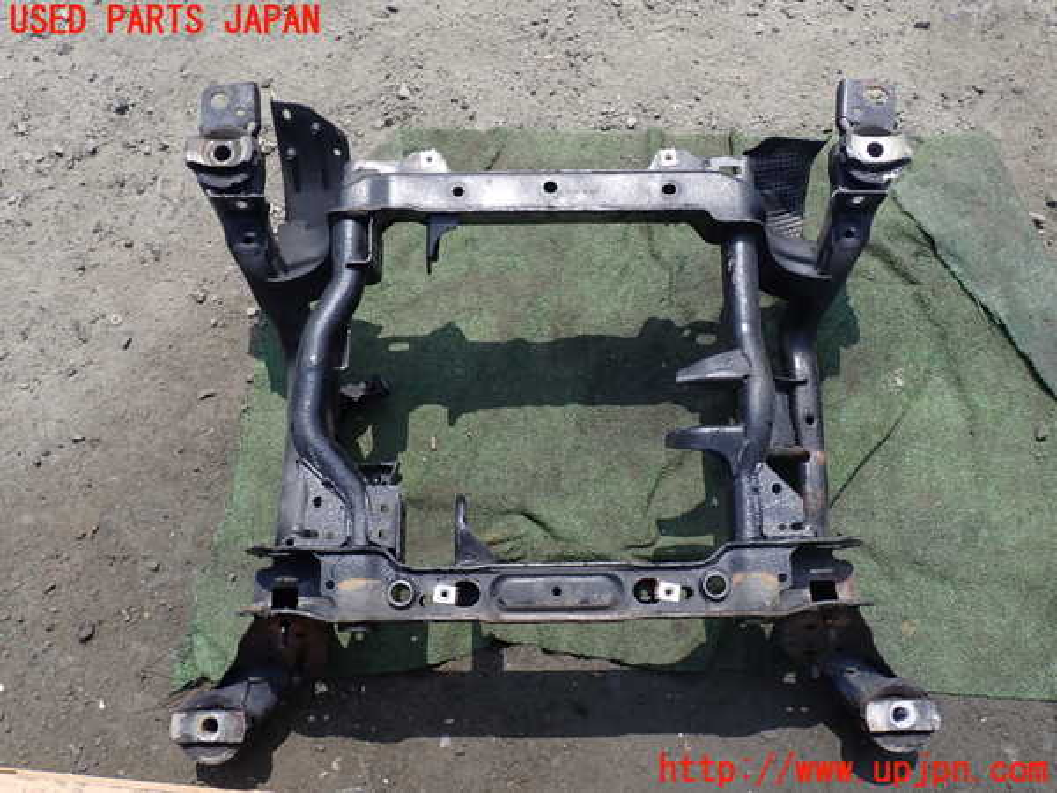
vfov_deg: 46.8
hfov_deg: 60.0
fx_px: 916
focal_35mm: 30
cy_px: 396
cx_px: 528
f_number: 3.2
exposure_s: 1/800
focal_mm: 5.4
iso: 100
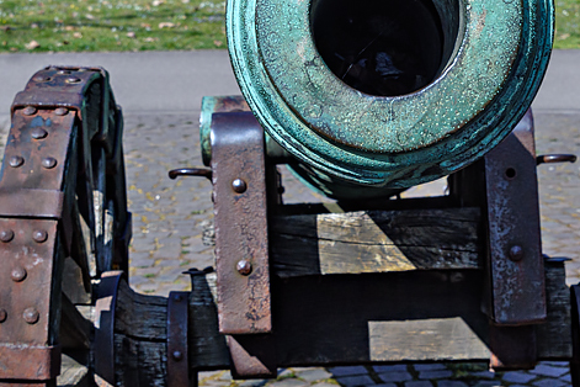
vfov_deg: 12.8
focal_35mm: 107
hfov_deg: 19.0
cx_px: 384
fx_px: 1724
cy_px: 243
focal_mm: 28
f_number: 7.1
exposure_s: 1/500
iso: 140
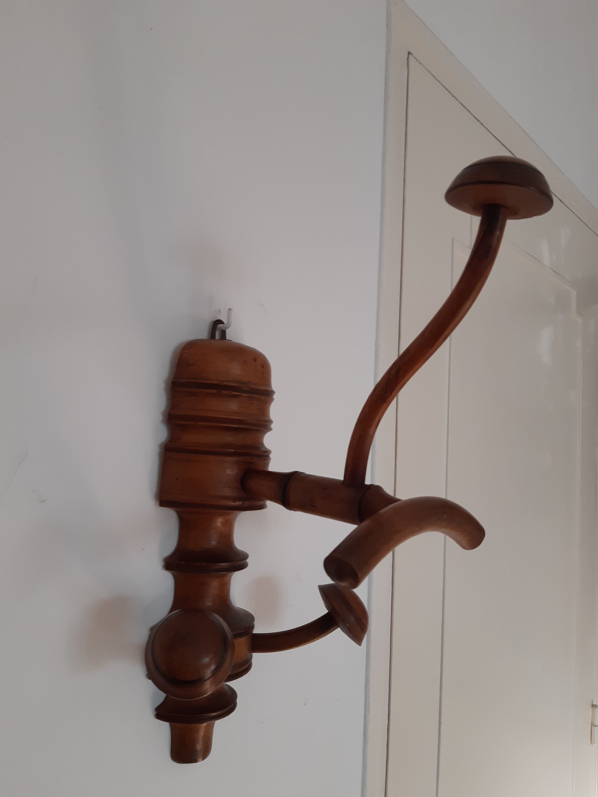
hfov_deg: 53.1
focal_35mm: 26
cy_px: 398
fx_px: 599
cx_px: 299
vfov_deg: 67.3
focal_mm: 3.92
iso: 80
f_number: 1.7
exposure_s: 1/50
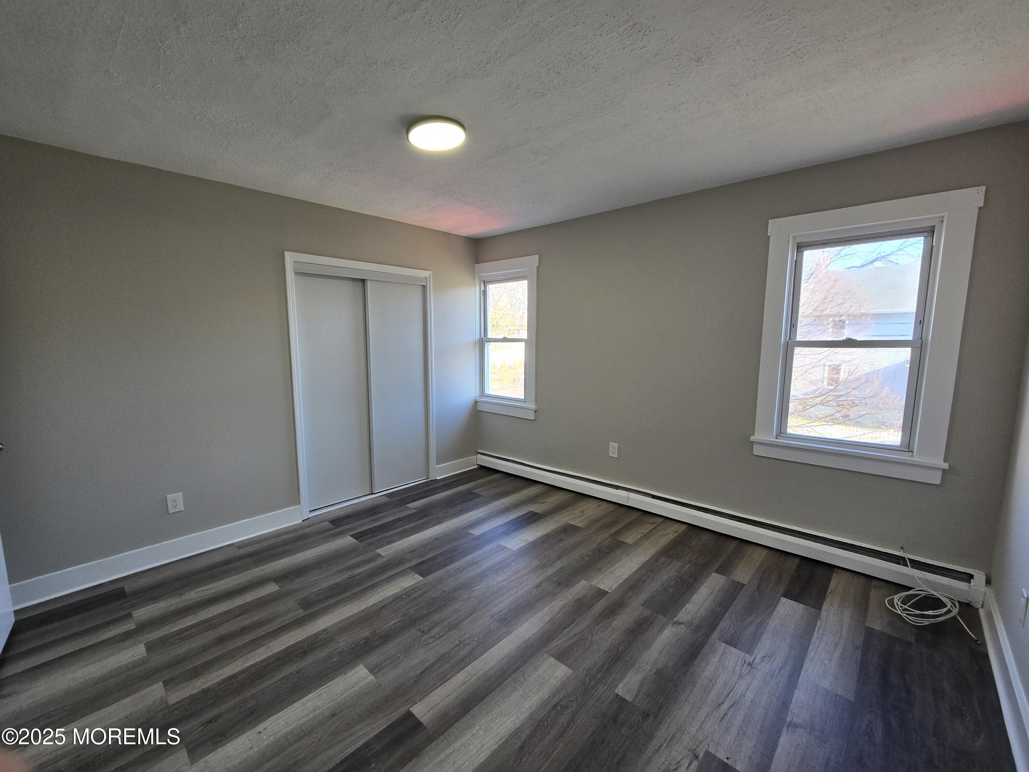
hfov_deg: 106.2
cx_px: 514
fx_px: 386
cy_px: 386
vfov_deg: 89.9
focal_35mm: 13
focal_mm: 2.2
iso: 100
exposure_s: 1/120
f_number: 2.2
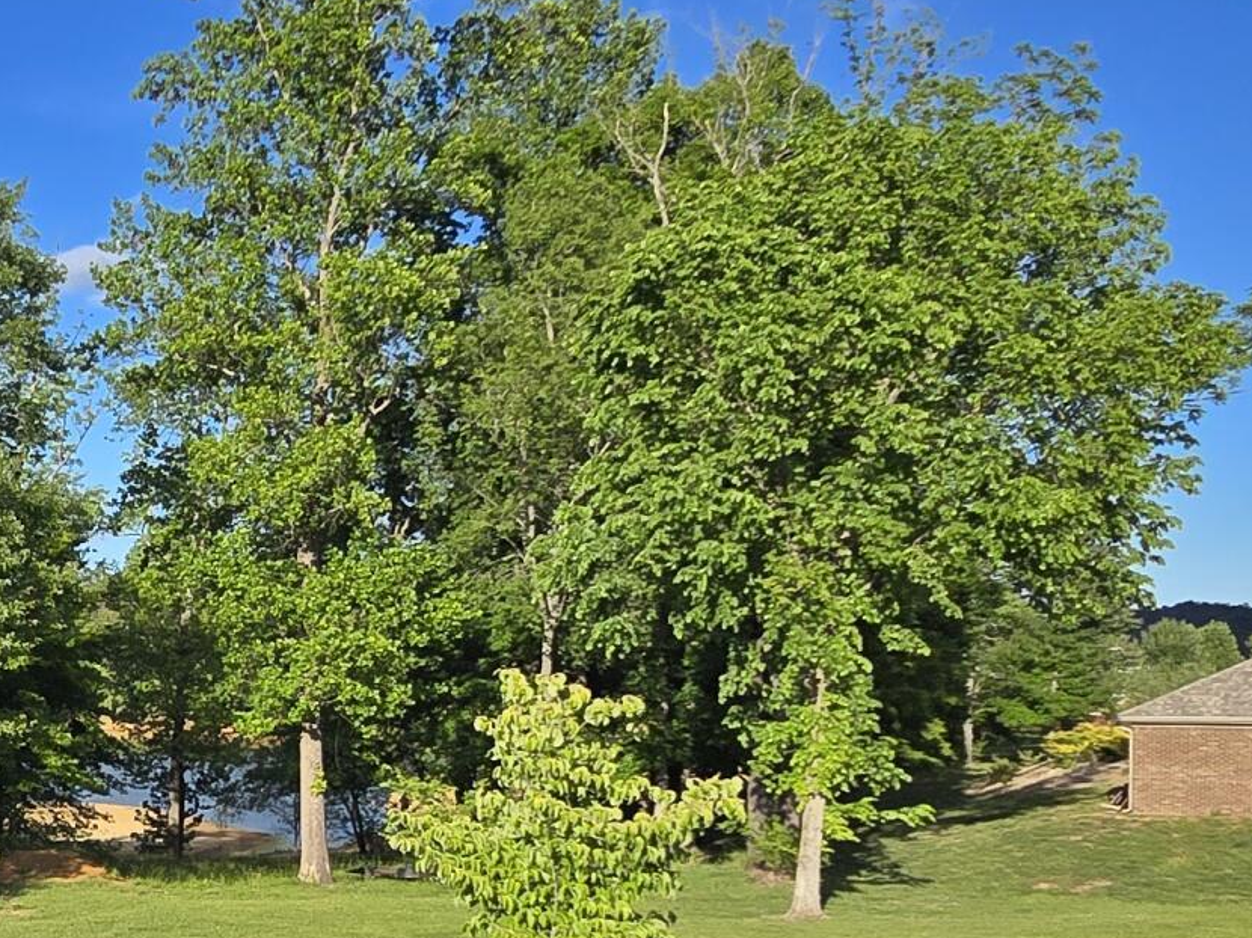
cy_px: 715
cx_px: -83
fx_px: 1699
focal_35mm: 47
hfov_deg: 35.4
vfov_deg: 30.3
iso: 50
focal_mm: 2.2
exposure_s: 1/3363
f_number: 2.2
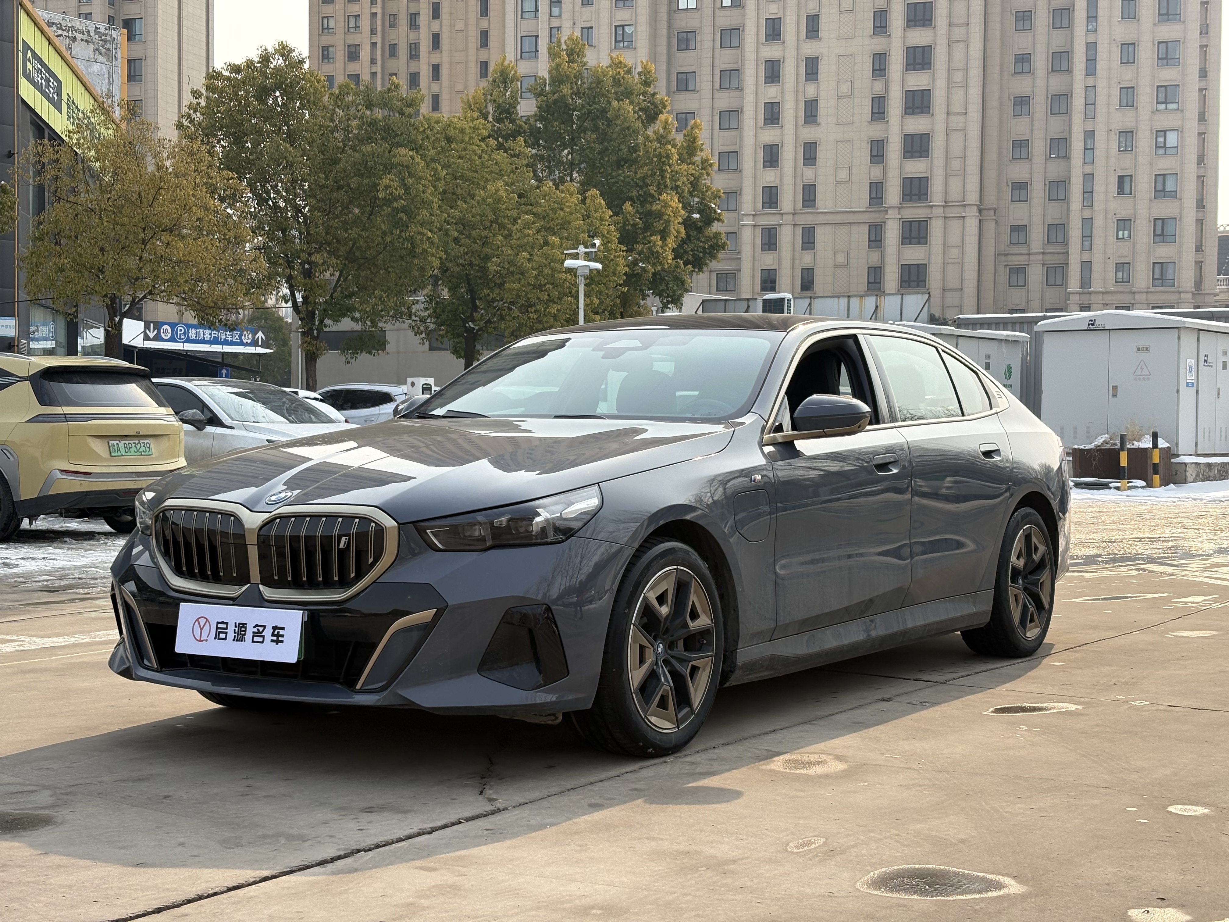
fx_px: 1846
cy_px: 461
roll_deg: +0.1
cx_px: 614
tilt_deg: -1.6
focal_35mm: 52
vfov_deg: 28.0
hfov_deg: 36.8
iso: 40
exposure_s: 1/2141
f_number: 1.6
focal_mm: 5.96
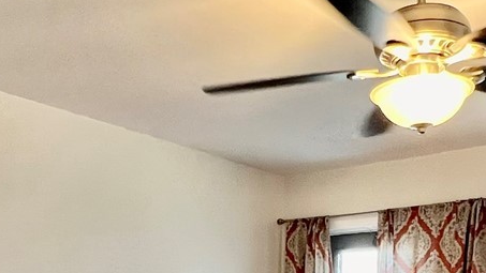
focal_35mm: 50
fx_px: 644
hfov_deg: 41.2
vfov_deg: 21.2
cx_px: 282
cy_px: 375
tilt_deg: -3.5
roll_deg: -0.4
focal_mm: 1.57
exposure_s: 1/60
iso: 250
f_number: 1.8
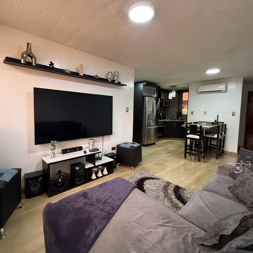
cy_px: 121
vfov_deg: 83.9
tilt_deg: -3.4
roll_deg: -1.5
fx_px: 141
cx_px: 124
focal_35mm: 17
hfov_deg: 84.0
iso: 500
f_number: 2.2
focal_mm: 2.22
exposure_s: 1/60
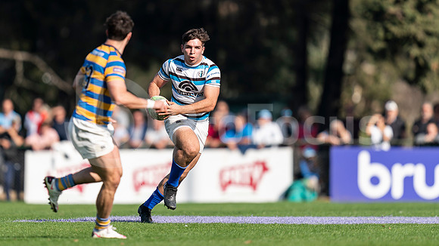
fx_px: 6858
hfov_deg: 3.7
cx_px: 157
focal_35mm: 589
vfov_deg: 2.1
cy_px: 94
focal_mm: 400
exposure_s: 1/1250
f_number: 2.8
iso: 100
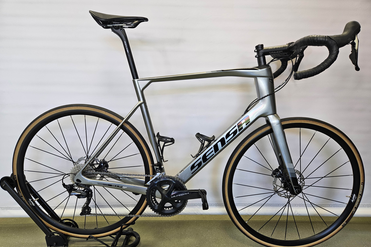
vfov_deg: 53.1
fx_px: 247
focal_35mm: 24
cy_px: 134
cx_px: 185
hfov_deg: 73.7
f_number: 1.8
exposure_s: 1/180
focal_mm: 5.4
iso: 125
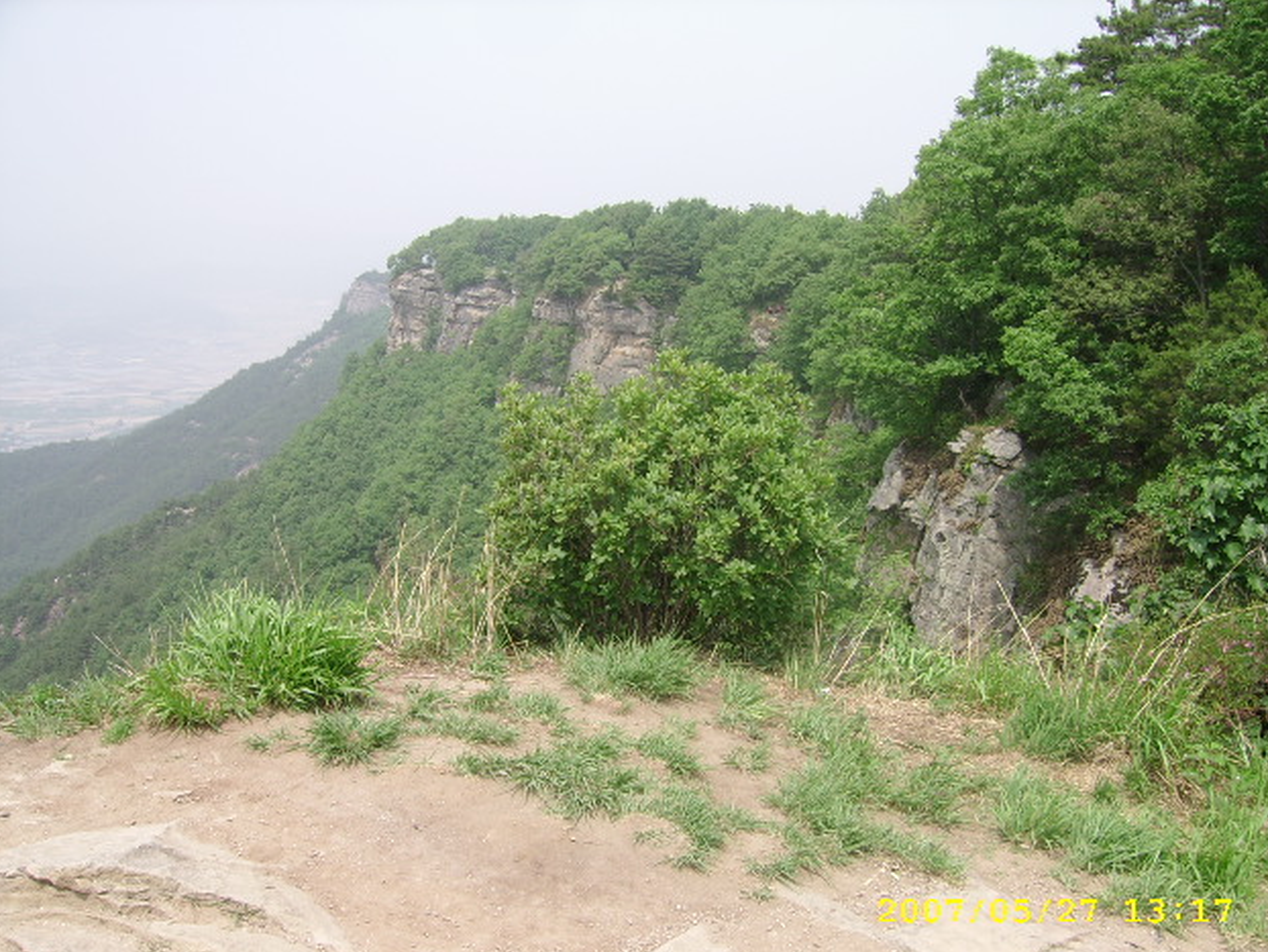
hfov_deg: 51.3
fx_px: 1319
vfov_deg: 39.7
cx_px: 640
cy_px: 485
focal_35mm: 36
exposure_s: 1/210
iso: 50
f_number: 5.8
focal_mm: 5.95
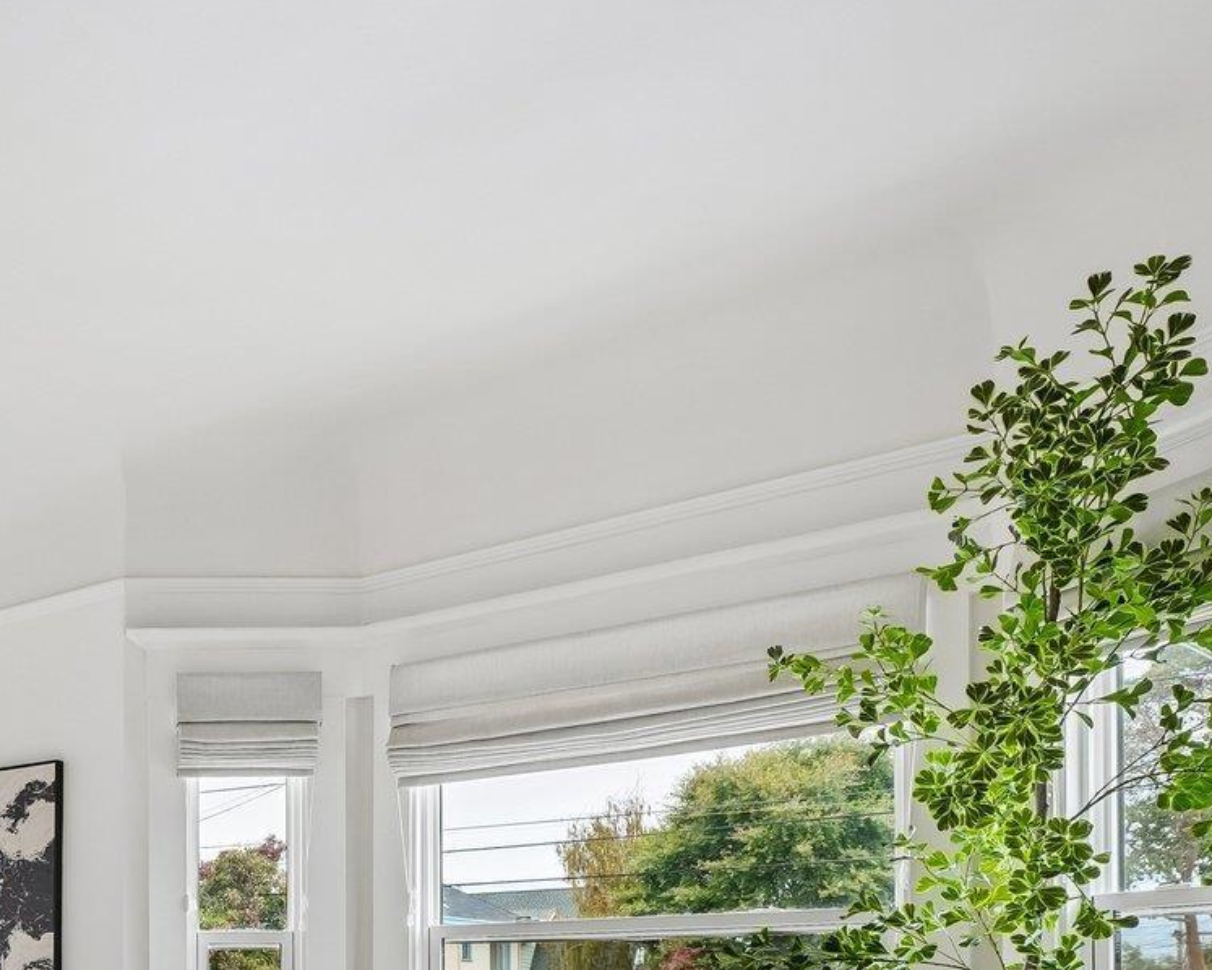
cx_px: 37
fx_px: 1292
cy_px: 985
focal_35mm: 36
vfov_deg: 36.7
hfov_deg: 43.9
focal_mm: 14
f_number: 8
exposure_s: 1/60
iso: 640
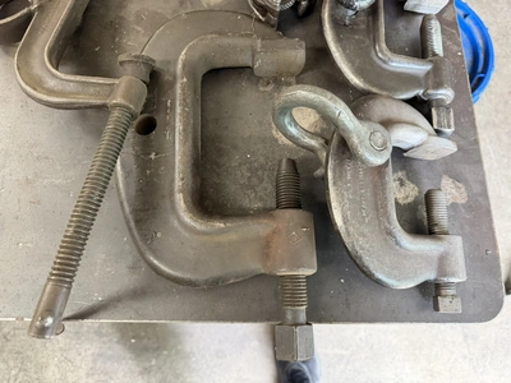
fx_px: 354
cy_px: 192
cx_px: 256
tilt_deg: -73.0
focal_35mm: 24
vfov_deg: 56.8
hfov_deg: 71.6
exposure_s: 1/60
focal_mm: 6.76
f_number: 1.78
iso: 500
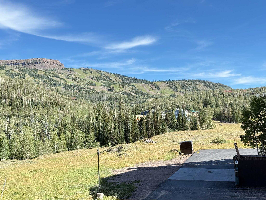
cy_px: 100
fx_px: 369
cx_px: 133
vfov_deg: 30.3
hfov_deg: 39.7
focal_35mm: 48
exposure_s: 1/1678
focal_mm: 6.76
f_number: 1.78
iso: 80
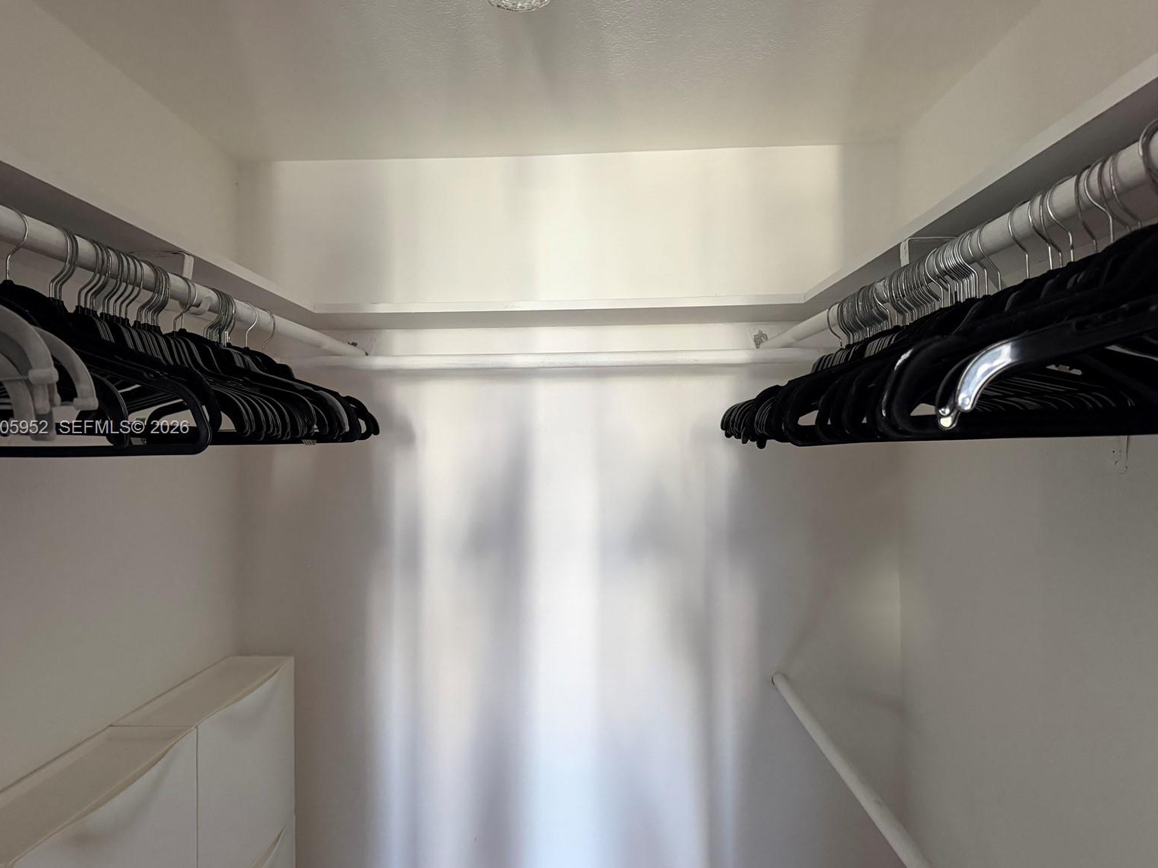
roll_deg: +1.0
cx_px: 558
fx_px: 836
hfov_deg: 69.4
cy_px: 429
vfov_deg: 54.9
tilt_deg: +0.3
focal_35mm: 25
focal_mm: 6.76
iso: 800
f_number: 1.78
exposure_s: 1/60
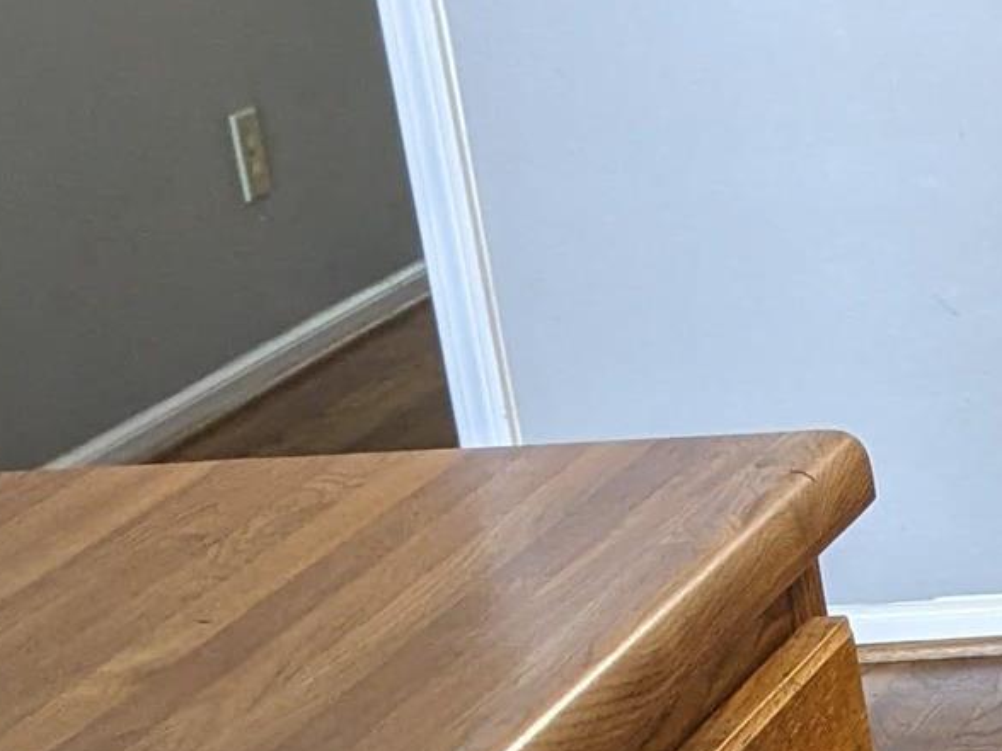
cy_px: 773
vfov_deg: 10.4
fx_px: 4081
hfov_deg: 11.4
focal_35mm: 141
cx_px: 2456
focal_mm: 4.38
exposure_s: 1/24
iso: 80
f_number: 1.73
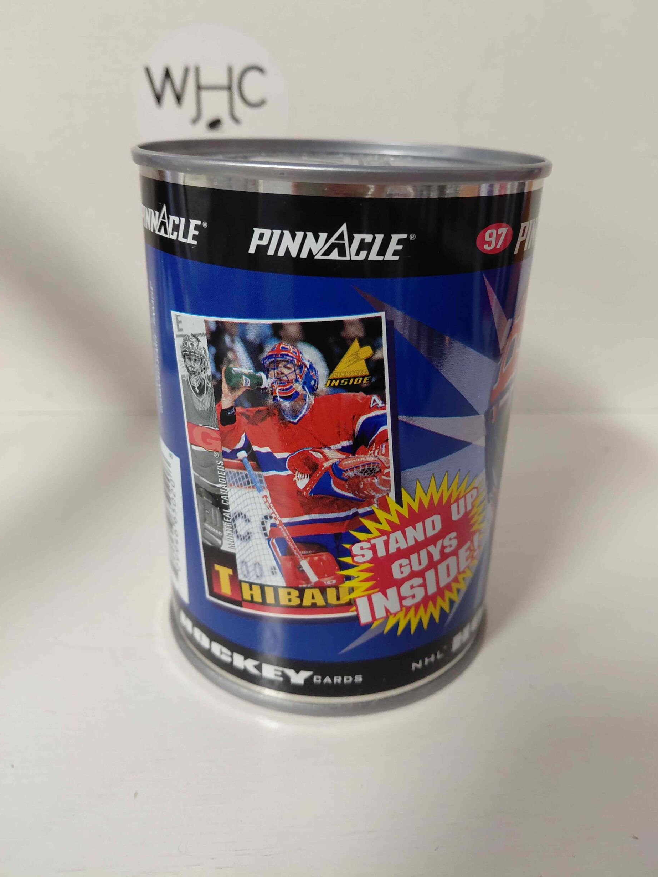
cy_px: 422
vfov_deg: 67.3
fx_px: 659
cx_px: 340
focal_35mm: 26
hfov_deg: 53.0
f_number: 1.8
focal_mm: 4.69
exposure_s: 1/40
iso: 400
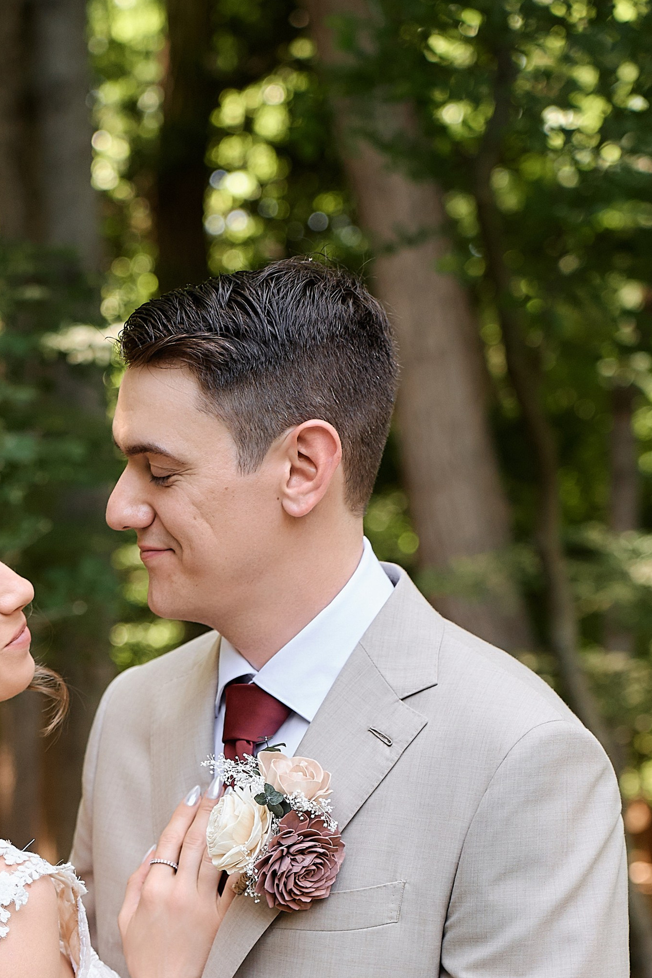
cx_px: 85
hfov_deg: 14.6
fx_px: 2526
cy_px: 940
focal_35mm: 93
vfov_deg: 21.3
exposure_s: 1/320
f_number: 2.8
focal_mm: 46
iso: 500
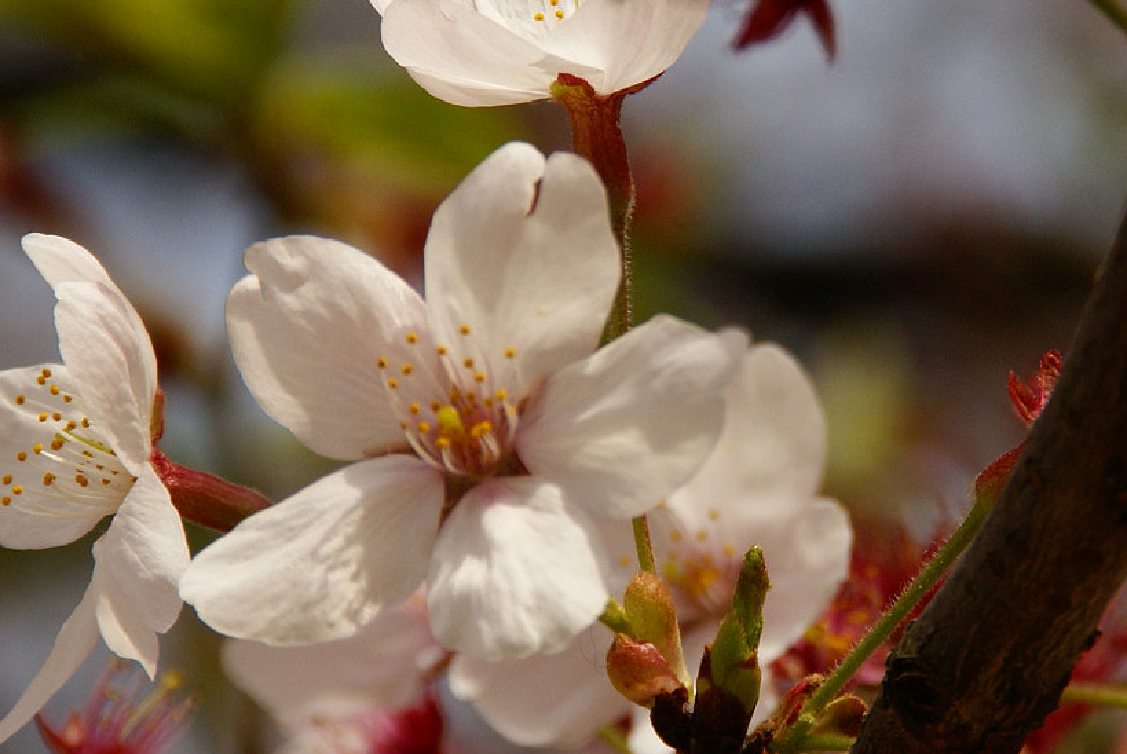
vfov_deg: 2.4
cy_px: 438
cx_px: 765
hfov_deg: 3.5
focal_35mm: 586
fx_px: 18364
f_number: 10
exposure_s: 1/400
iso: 200
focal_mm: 200
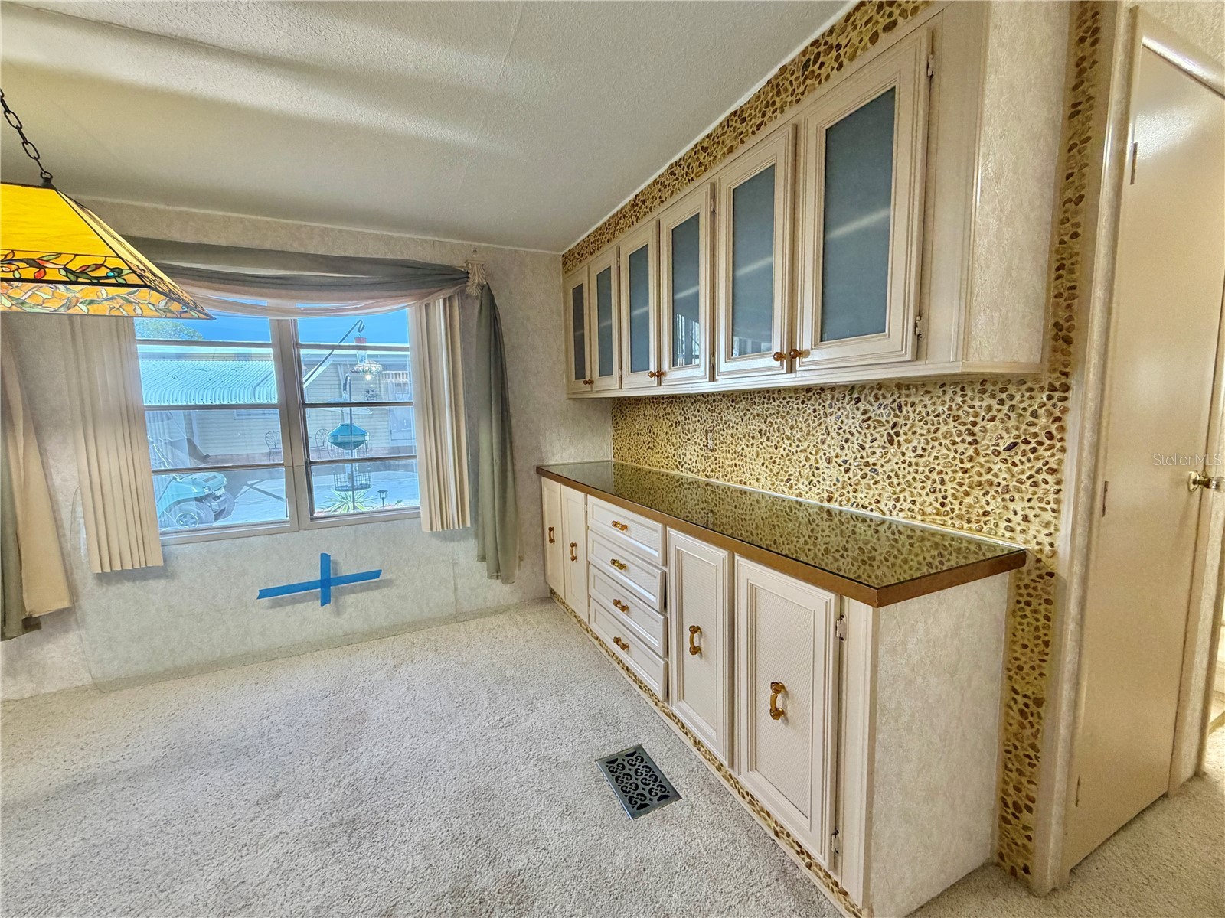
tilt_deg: -6.9
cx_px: 612
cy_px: 459
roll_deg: +1.4
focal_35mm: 14
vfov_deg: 85.7
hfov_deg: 102.1
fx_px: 495
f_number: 2.2
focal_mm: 2.22
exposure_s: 1/120
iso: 320
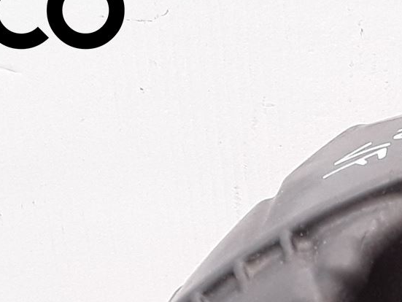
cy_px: 530
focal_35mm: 104
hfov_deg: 18.3
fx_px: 1209
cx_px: 423
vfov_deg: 13.0
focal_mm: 2.91
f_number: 1.9
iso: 64
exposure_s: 1/50
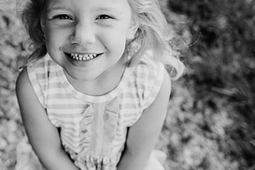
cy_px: 15
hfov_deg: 38.7
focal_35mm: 51
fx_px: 361
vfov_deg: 25.6
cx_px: 102
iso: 250
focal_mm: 24
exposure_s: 1/800
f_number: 2.8
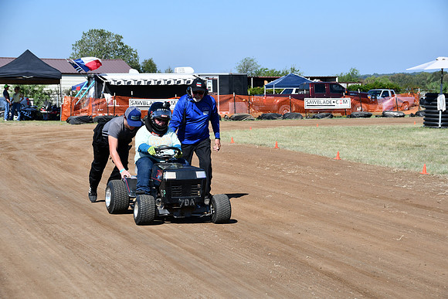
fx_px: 1158
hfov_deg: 21.9
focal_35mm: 93
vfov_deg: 14.7
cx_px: 224
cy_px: 150
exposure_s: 1/250
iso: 100
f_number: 8
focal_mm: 62
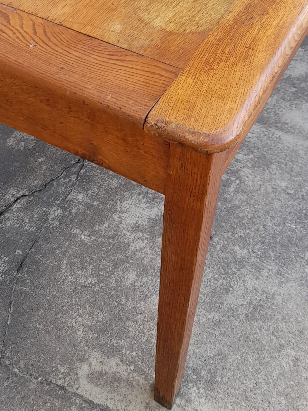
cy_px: 78
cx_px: 134
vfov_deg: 33.3
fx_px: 665
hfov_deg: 26.1
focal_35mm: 56
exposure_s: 1/100
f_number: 2
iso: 25
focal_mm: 4.6
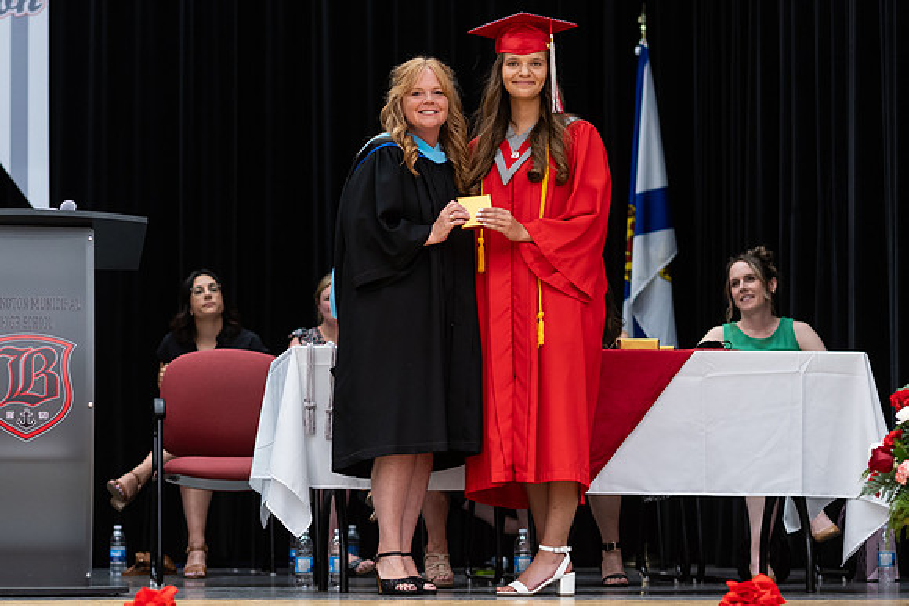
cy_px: 305
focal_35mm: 118
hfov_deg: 17.4
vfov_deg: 11.7
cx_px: 369
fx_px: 2972
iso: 1000
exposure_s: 1/200
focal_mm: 85
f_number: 2.8
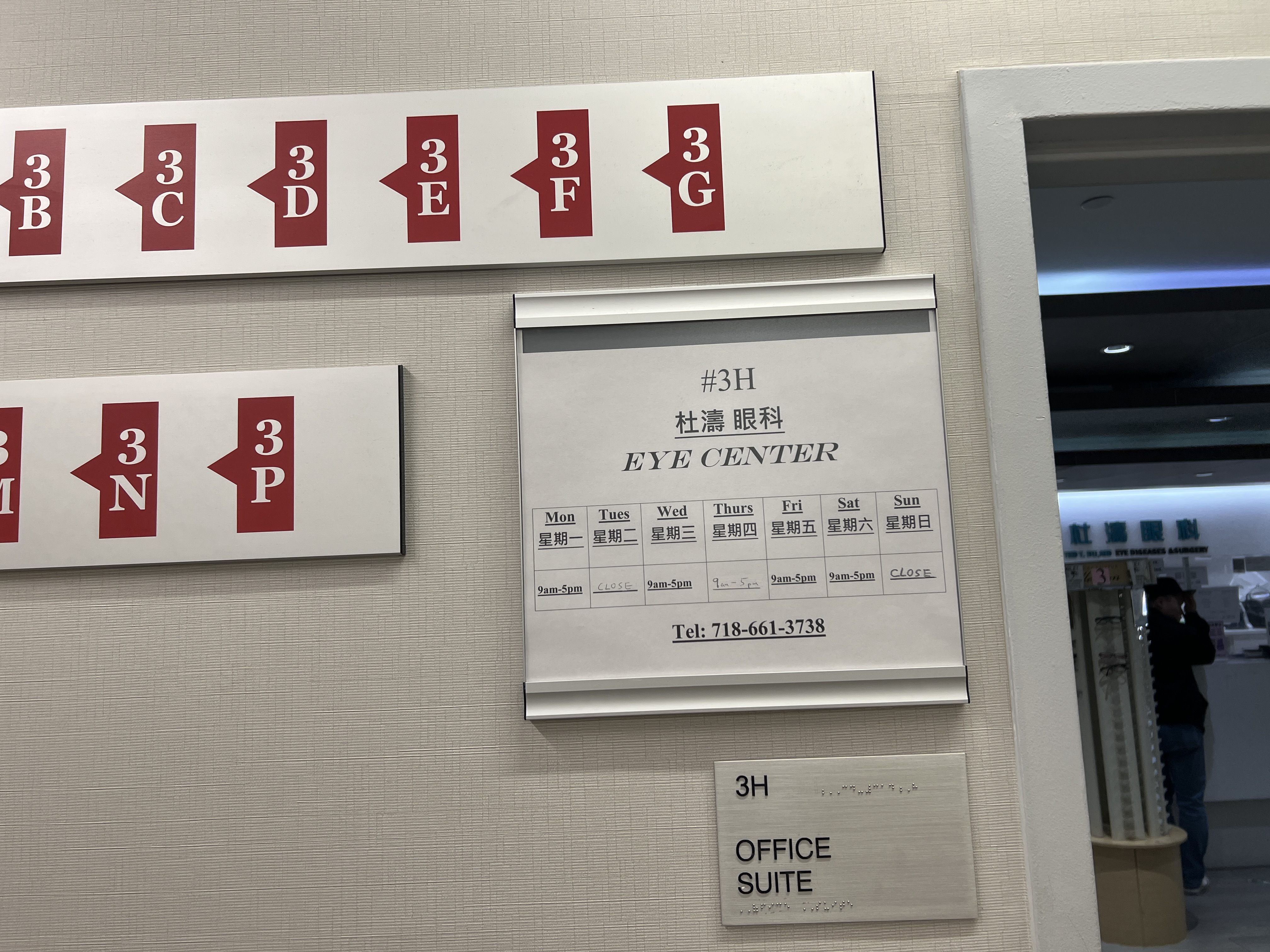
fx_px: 954
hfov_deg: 67.3
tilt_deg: +8.6
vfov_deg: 53.1
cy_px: 476
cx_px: 635
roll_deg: +2.5
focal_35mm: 26
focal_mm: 5.7
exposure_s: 1/120
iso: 50
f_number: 1.5
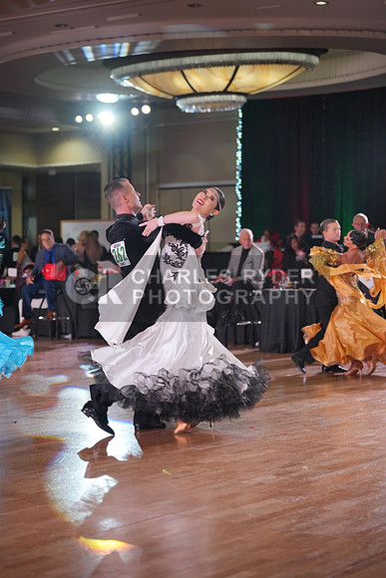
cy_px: 289
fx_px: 1270
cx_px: 193
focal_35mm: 79
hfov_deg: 17.3
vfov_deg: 25.7
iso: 1000
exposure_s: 1/500
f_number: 2.8
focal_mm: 79
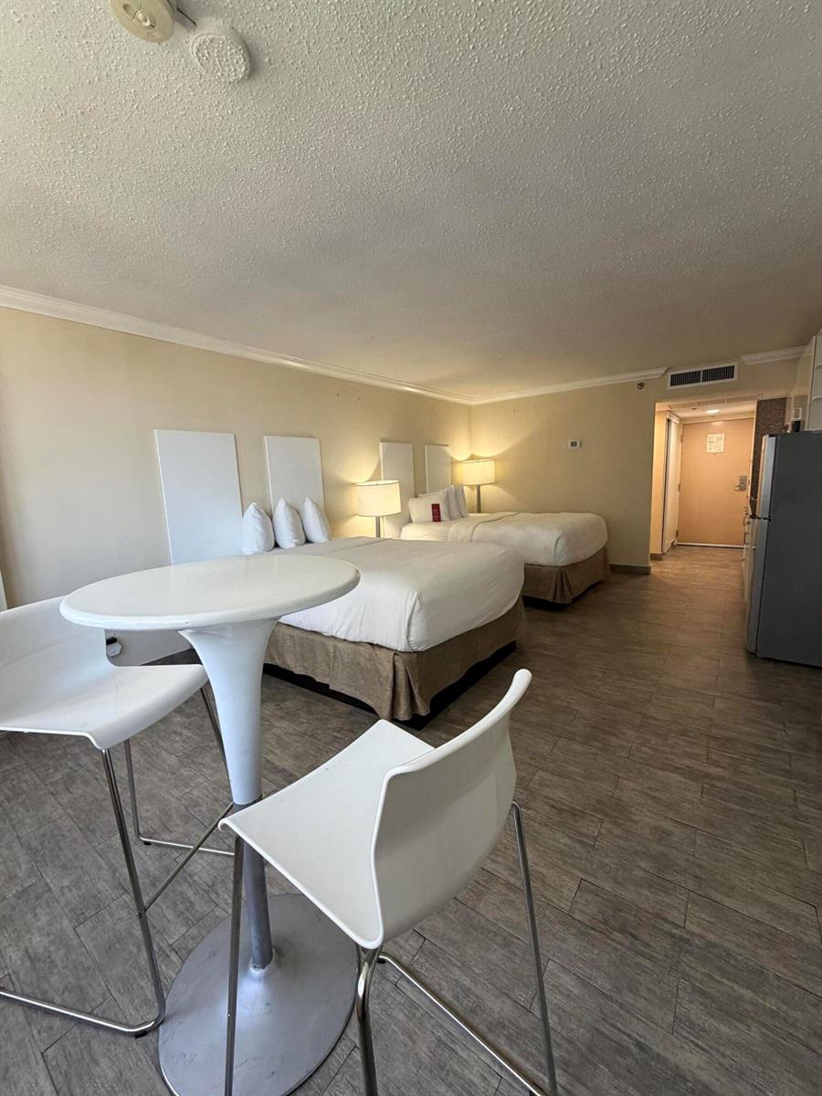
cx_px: 411
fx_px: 443
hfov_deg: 85.7
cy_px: 548
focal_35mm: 14
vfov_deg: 102.1
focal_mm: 2.22
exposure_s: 1/121
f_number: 2.2
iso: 250
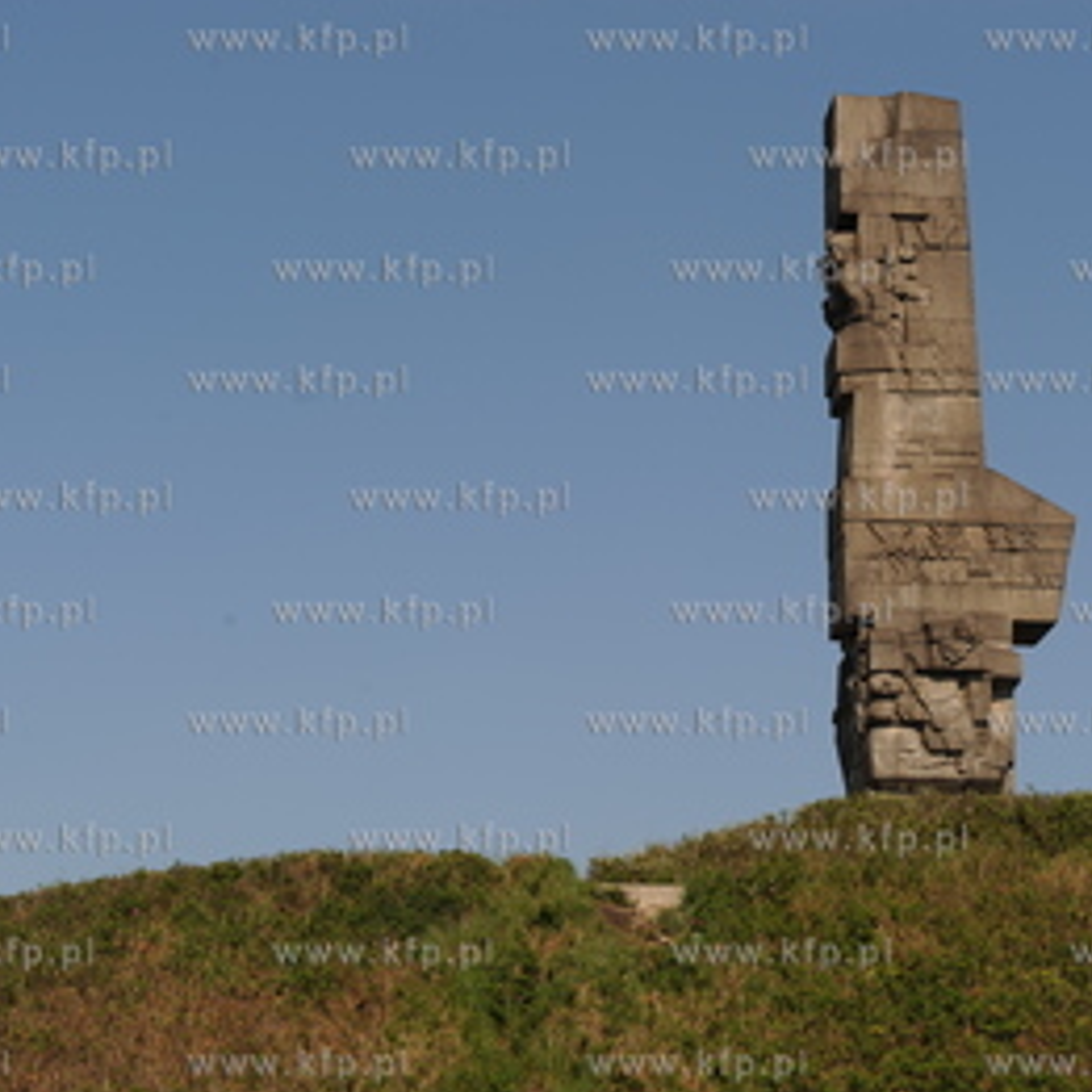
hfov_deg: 19.1
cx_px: 607
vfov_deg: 19.1
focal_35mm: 91
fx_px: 3248
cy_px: 552
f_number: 8
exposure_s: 1/500
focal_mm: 70
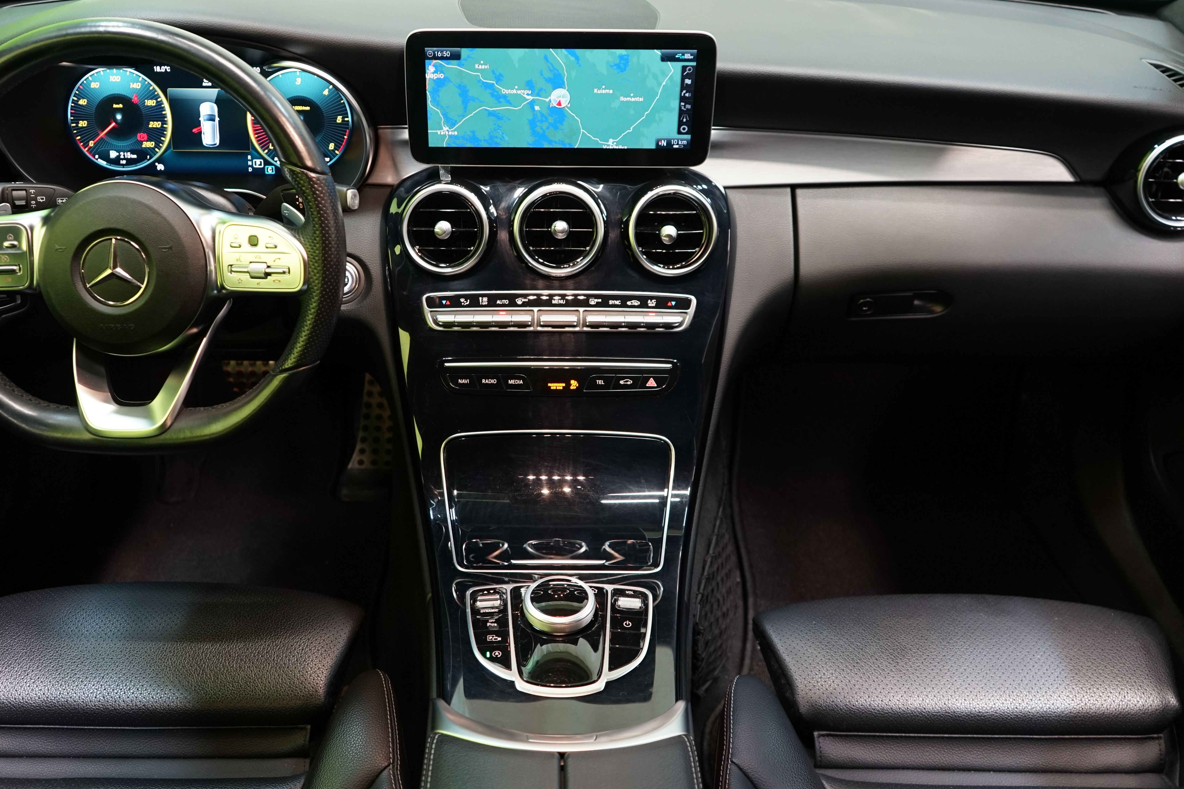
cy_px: 361
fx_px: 1118
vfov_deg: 38.9
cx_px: 539
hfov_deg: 55.7
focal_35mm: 34
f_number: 3.5
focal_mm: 28
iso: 1000
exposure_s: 1/30
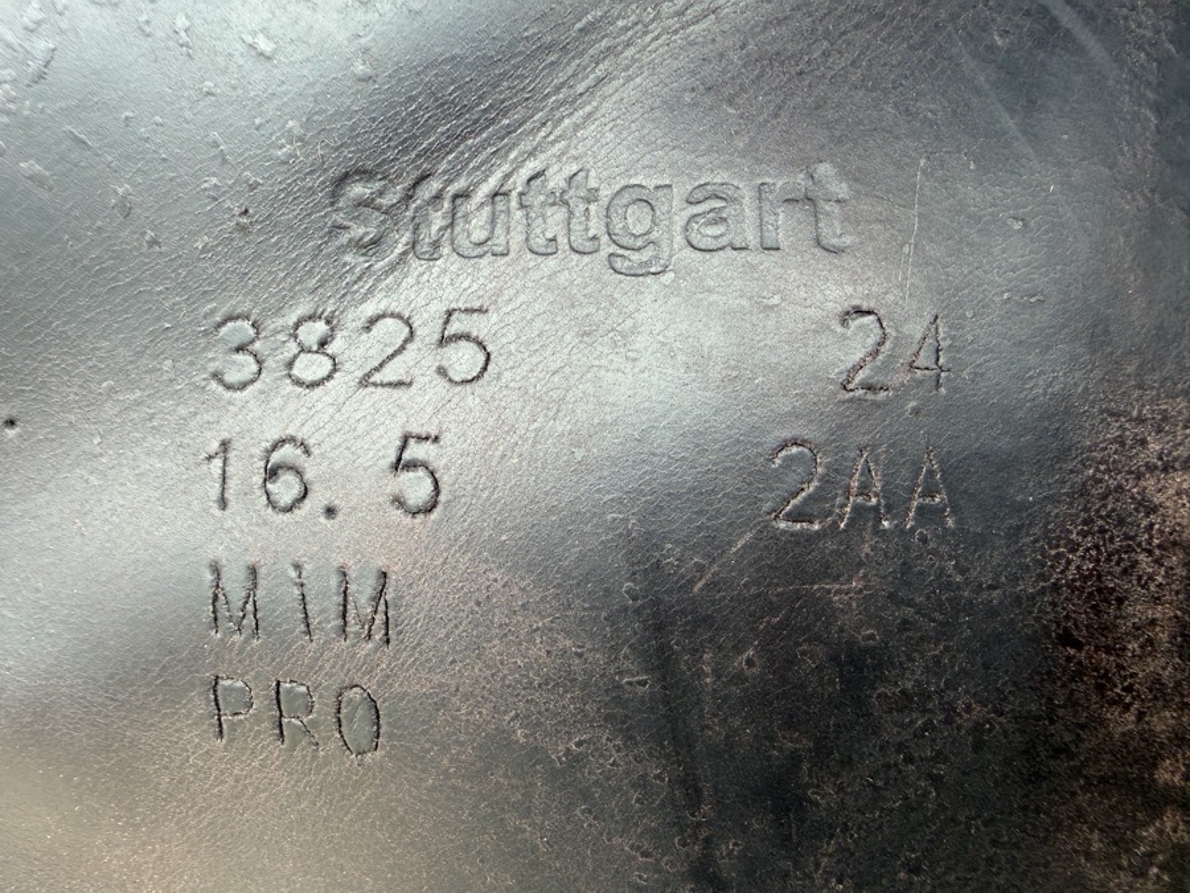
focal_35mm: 24
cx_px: 595
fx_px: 825
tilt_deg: -39.4
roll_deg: +1.3
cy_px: 446
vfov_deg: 56.8
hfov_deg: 71.6
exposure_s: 1/121
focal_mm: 2.22
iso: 125
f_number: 2.2
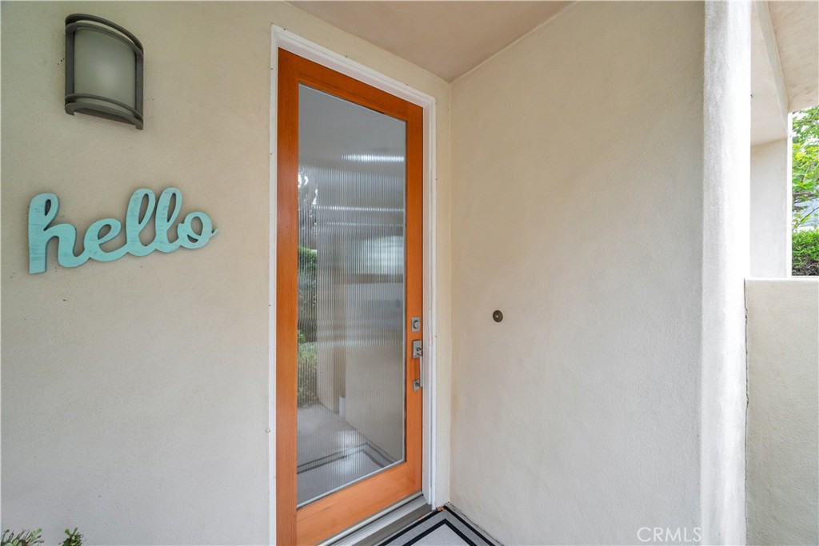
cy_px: 273
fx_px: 319
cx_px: 410
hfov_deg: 104.2
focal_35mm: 14
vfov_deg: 81.2
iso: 1250
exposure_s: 1/30
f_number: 10
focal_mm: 14
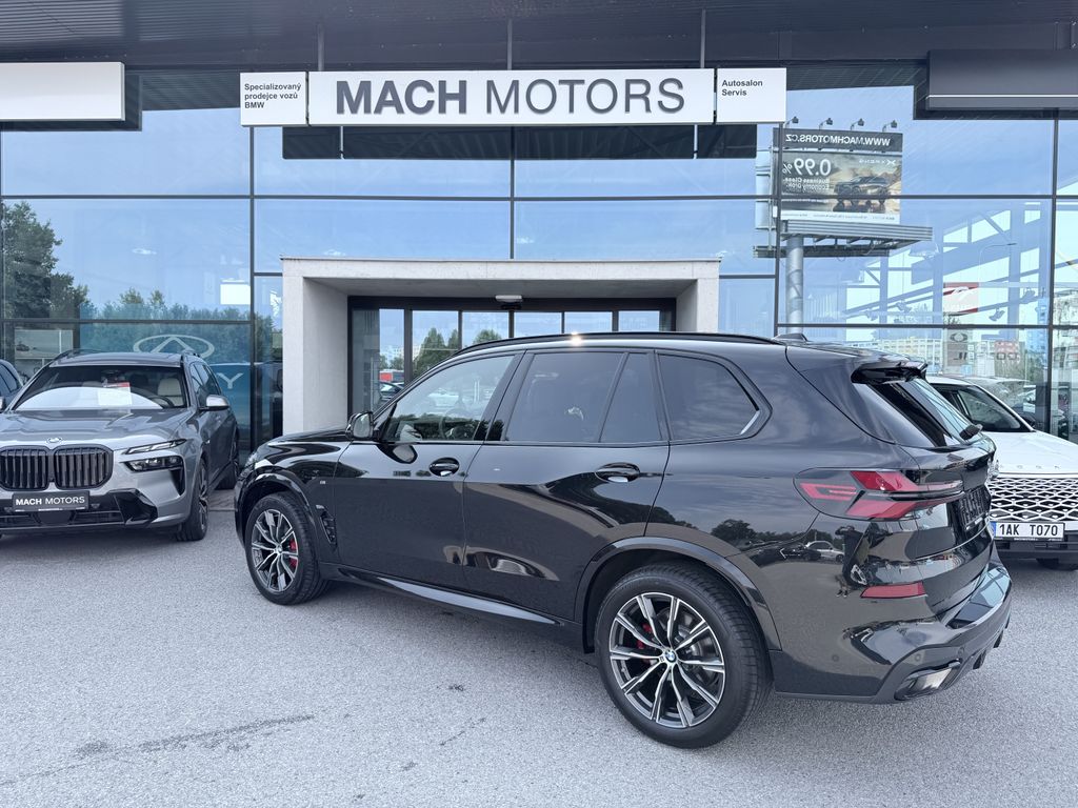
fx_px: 747
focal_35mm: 24
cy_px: 404
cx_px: 539
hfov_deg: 71.6
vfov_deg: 56.8
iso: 80
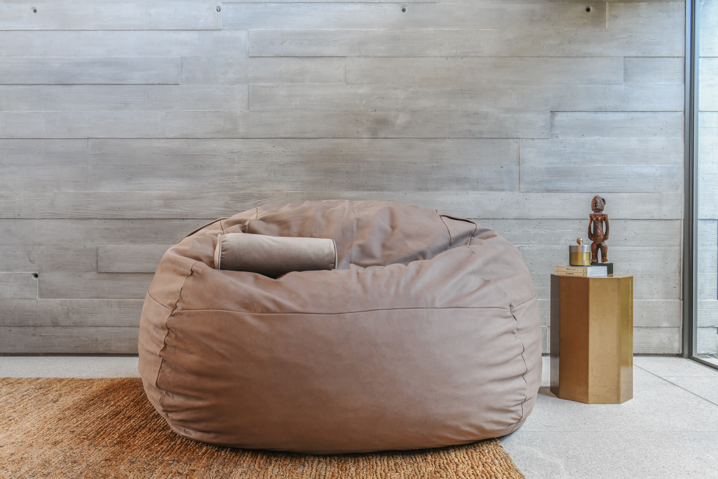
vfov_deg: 41.1
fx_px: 638
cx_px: 359
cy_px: 240
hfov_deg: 58.7
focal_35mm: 32
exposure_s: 1/10
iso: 500
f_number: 9
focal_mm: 32
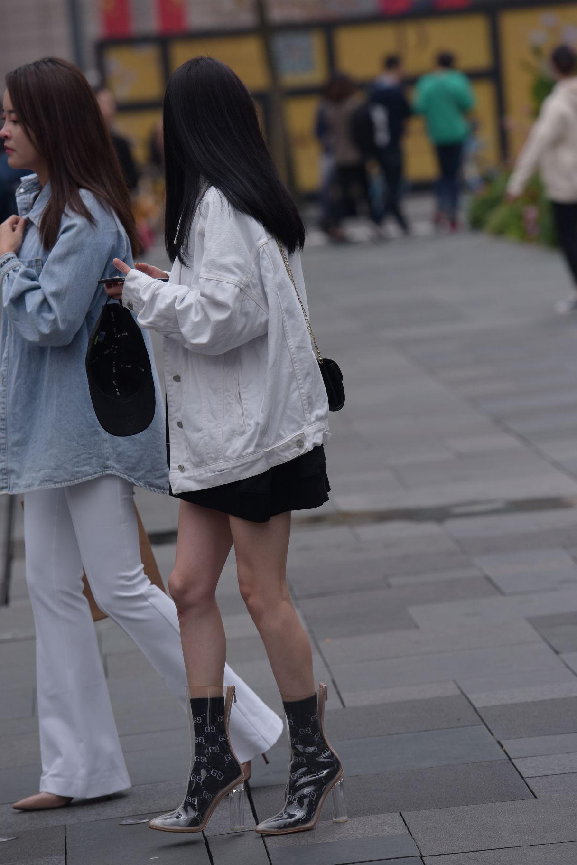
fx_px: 4948
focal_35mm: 206
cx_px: 284
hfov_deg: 6.7
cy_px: 399
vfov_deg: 10.0
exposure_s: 1/800
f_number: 4
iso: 400
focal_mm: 170
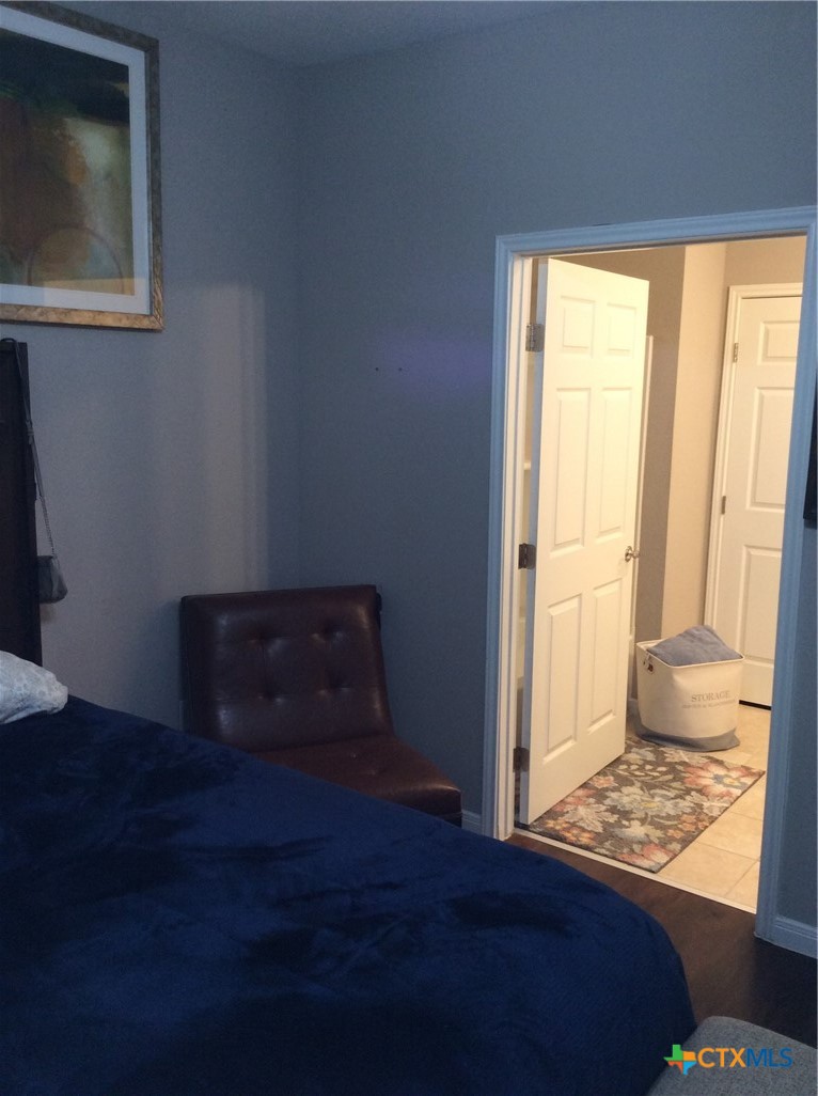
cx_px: 409
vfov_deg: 56.9
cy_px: 548
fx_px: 1011
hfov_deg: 44.0
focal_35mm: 32
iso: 80
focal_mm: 3.3
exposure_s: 1/24
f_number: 2.4
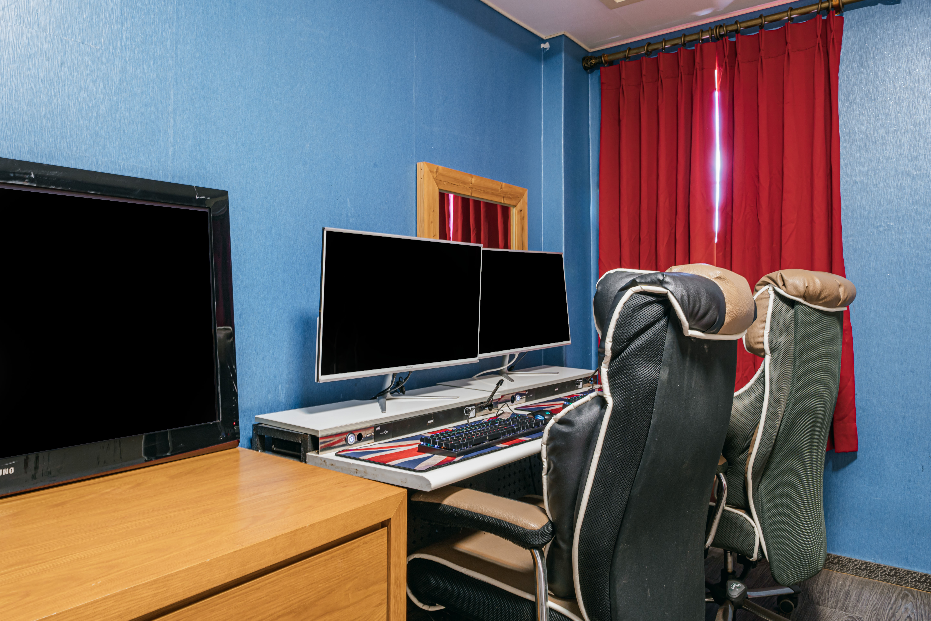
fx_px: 621
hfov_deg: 73.7
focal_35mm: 24
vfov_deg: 53.1
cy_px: 310
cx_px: 466
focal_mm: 24
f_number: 10
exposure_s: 1.6
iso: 200
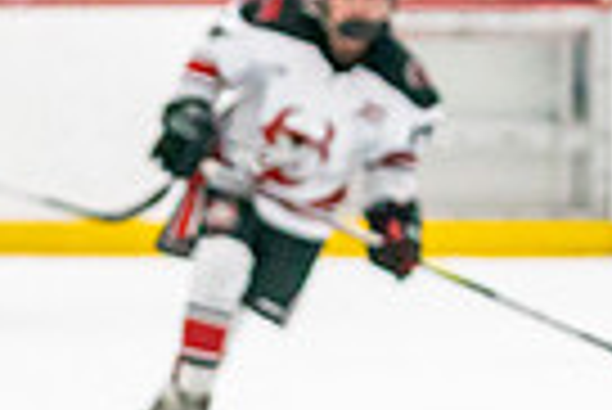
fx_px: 6722
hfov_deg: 5.1
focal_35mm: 395
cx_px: -589
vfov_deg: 3.5
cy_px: 649
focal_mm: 77
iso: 3200
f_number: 2.8
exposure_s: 1/1250
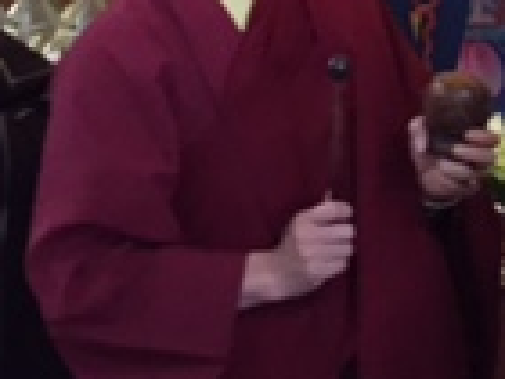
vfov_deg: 10.7
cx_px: 617
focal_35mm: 133
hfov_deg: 14.3
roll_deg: +1.7
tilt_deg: +0.0
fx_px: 1940
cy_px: -231
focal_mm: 4.15
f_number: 2.2
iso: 250
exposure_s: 1/30
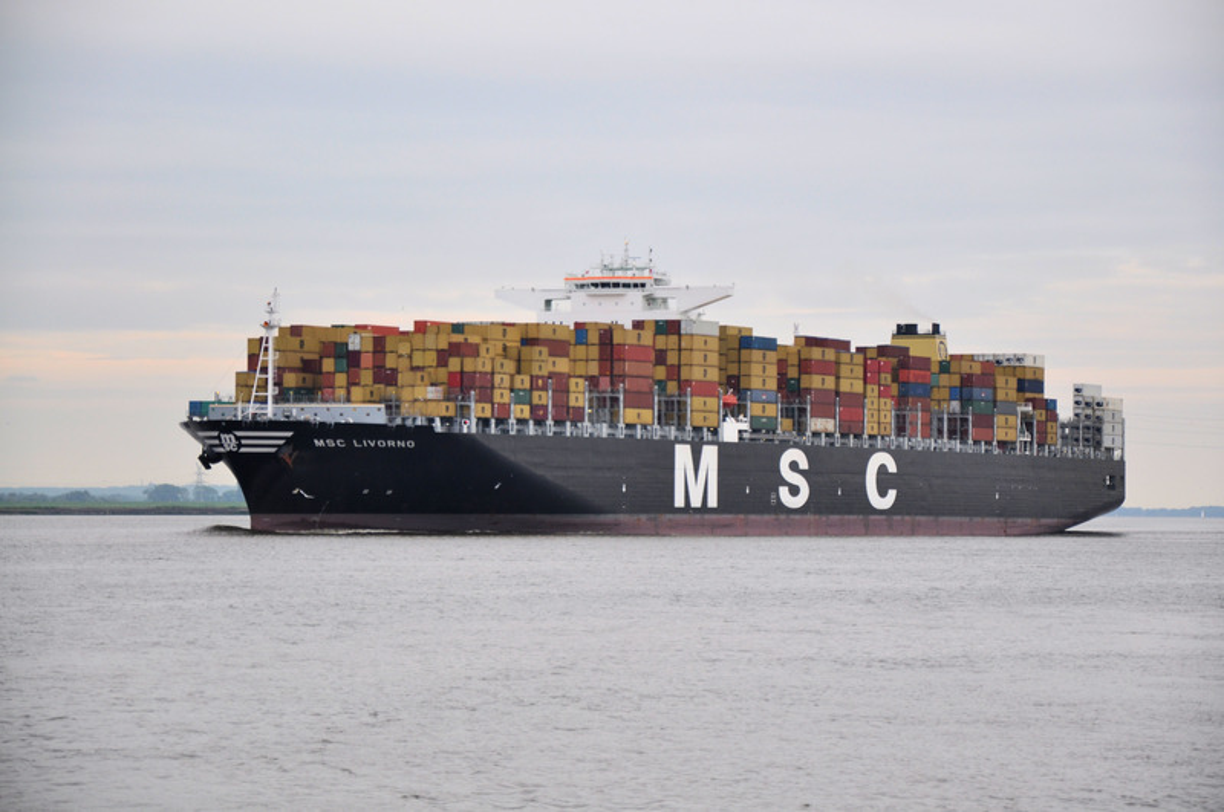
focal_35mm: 135
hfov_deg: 15.2
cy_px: 406
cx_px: 612
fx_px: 4583
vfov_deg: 10.1
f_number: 6.3
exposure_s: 1/160
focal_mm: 90
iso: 200
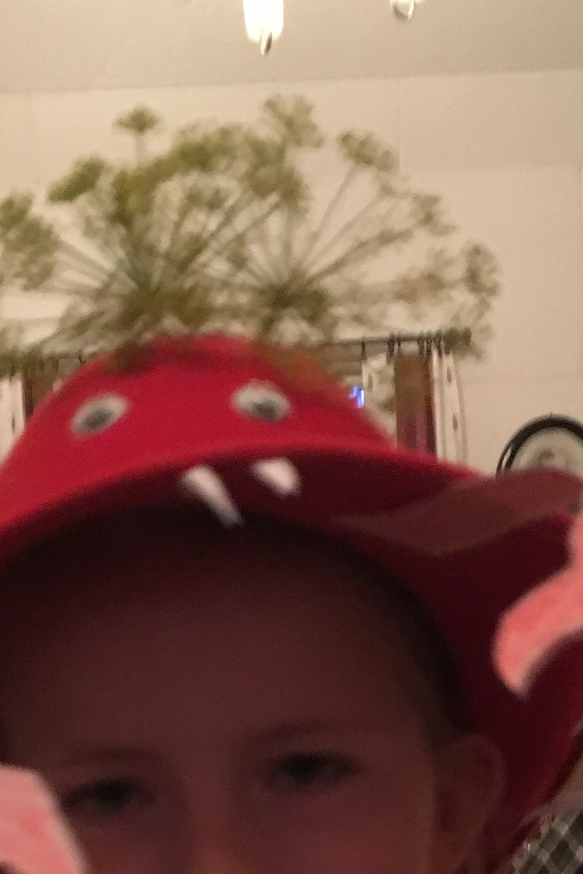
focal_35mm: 63
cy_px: 881
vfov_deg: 29.7
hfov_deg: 21.6
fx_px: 1530
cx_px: 271
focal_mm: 4.15
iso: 640
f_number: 2.2
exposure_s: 1/17
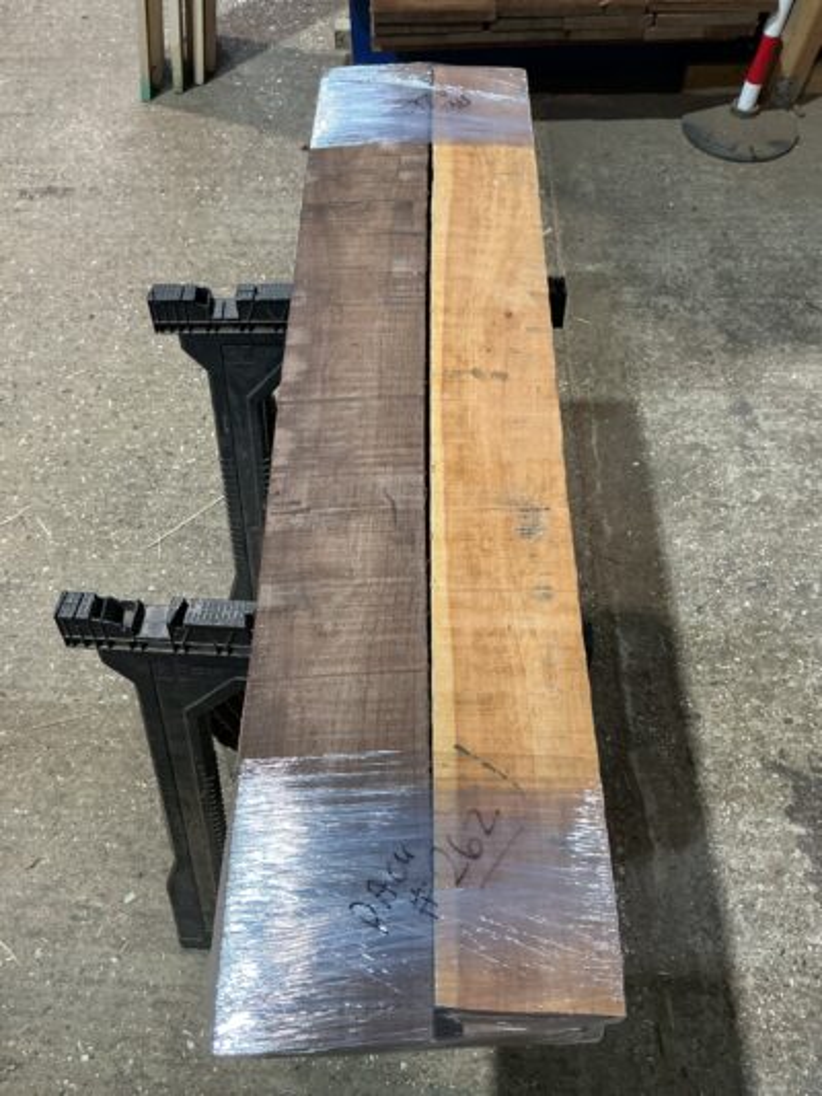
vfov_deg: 61.6
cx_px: 411
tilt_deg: -56.6
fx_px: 918
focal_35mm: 29
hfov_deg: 48.2
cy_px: 548
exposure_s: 1/60
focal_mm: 3
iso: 100
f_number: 1.8
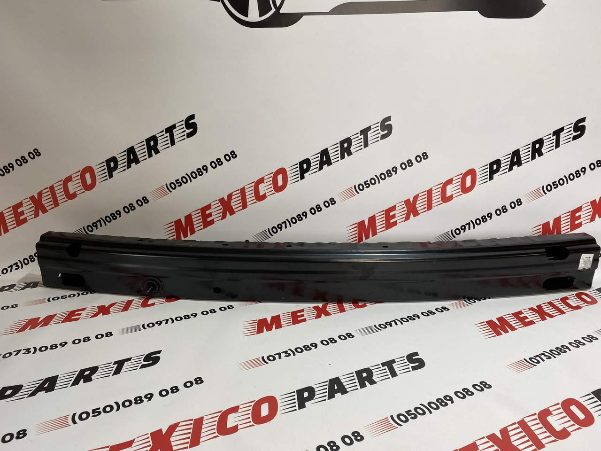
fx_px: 451
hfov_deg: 67.3
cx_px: 300
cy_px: 226
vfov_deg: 53.1
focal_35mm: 26
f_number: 1.8
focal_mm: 4.25
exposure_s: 1/121
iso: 50
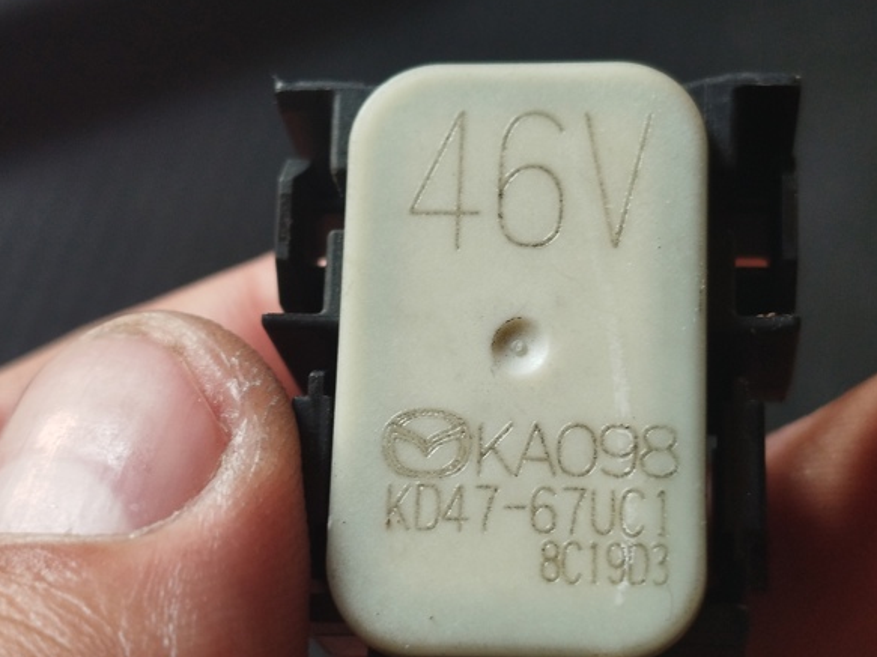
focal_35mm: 79
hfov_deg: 24.7
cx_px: 421
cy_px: 344
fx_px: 2001
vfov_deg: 18.7
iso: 160
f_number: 1.7
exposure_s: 1/33
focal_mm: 5.31
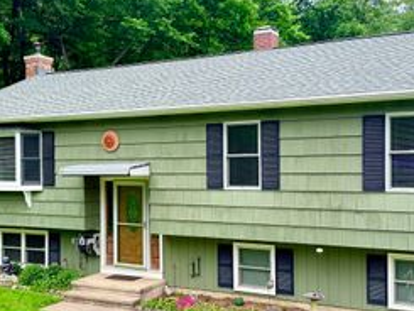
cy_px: 170
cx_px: 166
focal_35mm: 49
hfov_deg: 38.7
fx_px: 586
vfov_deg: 29.7
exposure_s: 1/1139
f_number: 1.78
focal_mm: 6.76
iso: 100
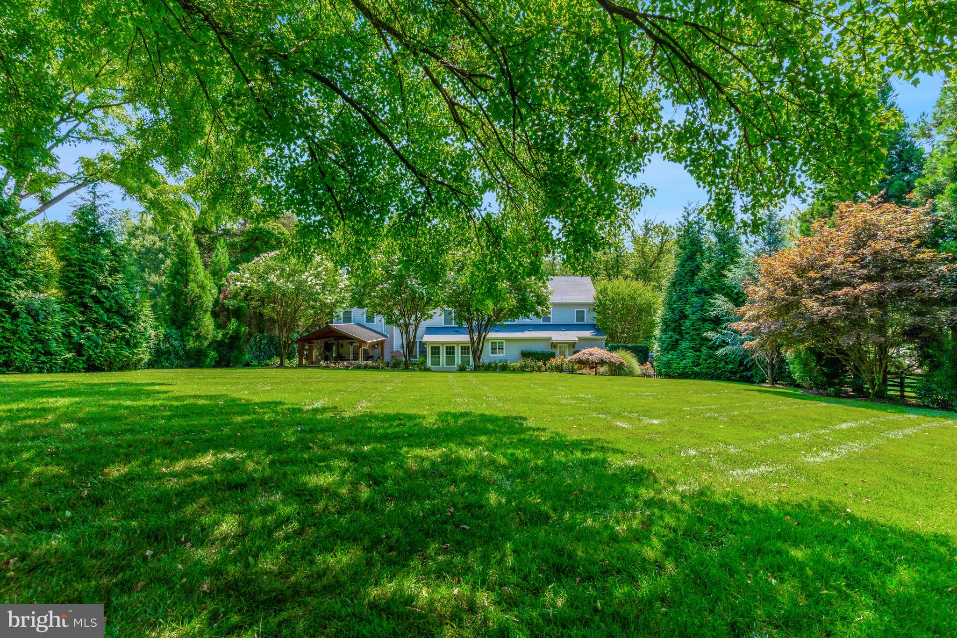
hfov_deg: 93.3
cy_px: 319
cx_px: 478
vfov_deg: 70.4
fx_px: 452
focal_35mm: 17
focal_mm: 17
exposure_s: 1/1250
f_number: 8
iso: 1250
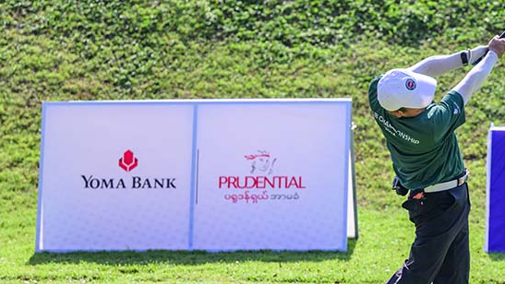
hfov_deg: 11.1
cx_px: 442
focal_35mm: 193
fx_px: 2585
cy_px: 116
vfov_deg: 6.3
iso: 640
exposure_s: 1/10000
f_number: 2.8
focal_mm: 105
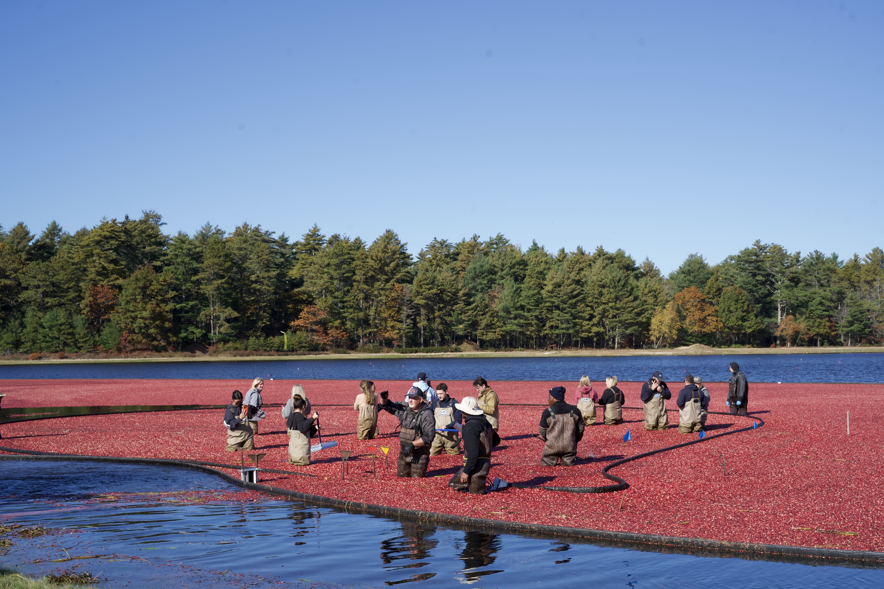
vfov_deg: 27.0
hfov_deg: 39.6
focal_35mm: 50
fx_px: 1228
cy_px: 294
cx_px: 442
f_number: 10
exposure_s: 1/160
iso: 100
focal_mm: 50
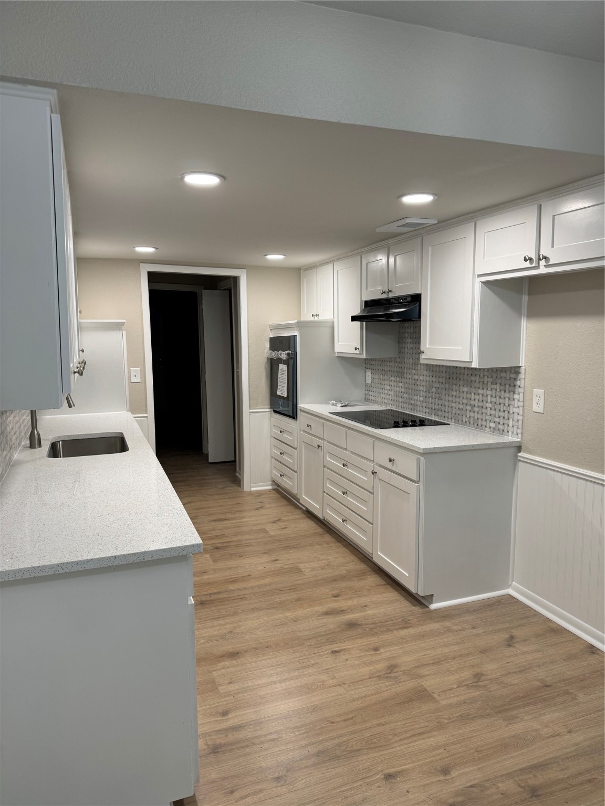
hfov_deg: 56.8
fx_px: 559
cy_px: 403
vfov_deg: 71.6
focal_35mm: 24
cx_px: 302
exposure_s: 1/120
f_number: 1.78
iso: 125
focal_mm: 6.76
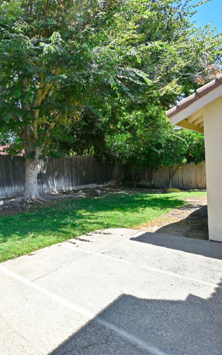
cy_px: 175
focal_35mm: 22
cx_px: 28
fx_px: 213
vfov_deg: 79.6
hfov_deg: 49.8
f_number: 5.6
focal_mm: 14
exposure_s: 1/250
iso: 160
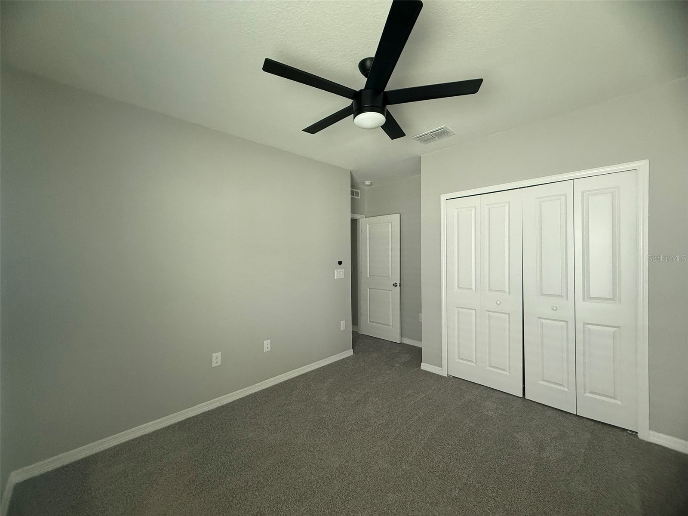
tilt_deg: +0.4
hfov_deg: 102.1
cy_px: 258
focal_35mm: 14
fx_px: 278
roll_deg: +0.5
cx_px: 344
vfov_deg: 85.7
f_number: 2.2
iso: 320
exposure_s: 1/96
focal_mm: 2.22
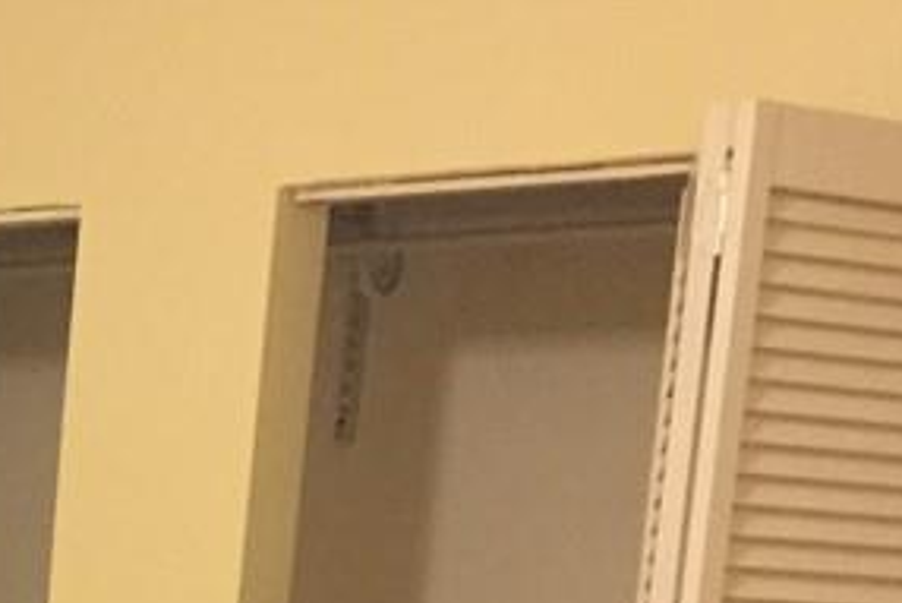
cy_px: 1155
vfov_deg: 11.6
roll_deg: -4.2
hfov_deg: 17.6
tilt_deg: -9.6
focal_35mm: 108
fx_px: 2707
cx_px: -296
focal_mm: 4.15
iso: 250
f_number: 2.2
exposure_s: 1/15
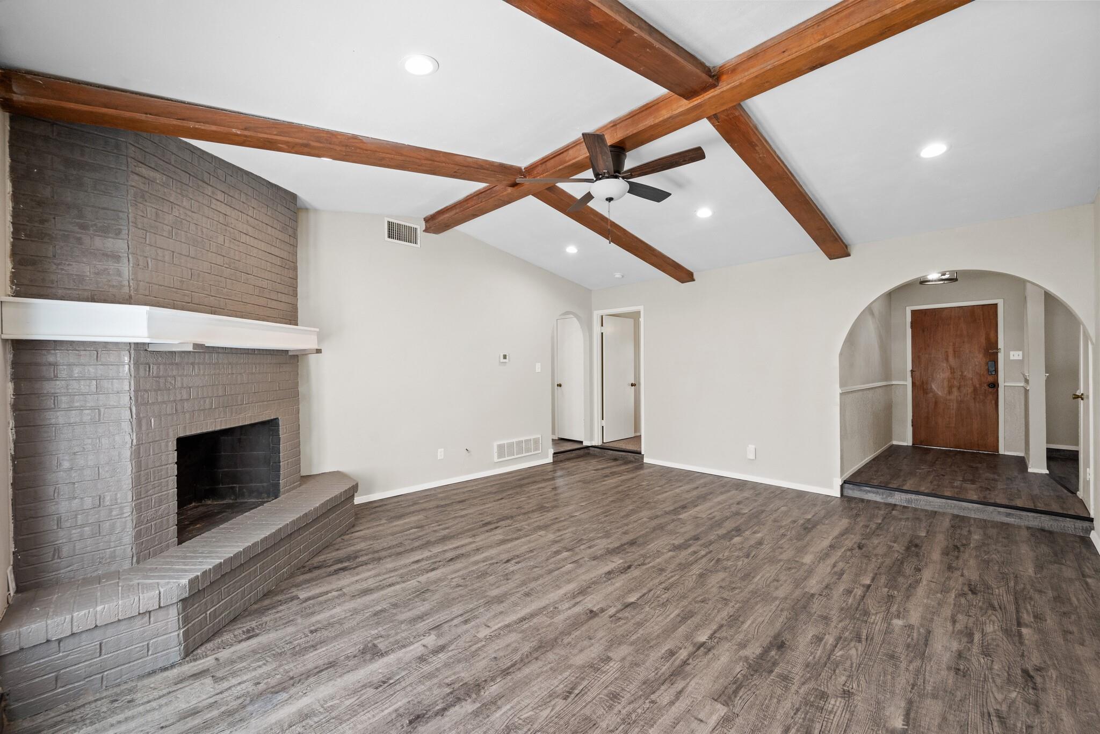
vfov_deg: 81.3
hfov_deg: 104.2
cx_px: 550
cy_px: 367
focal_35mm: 14
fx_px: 428
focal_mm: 14
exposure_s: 1/25
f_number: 8
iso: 1250
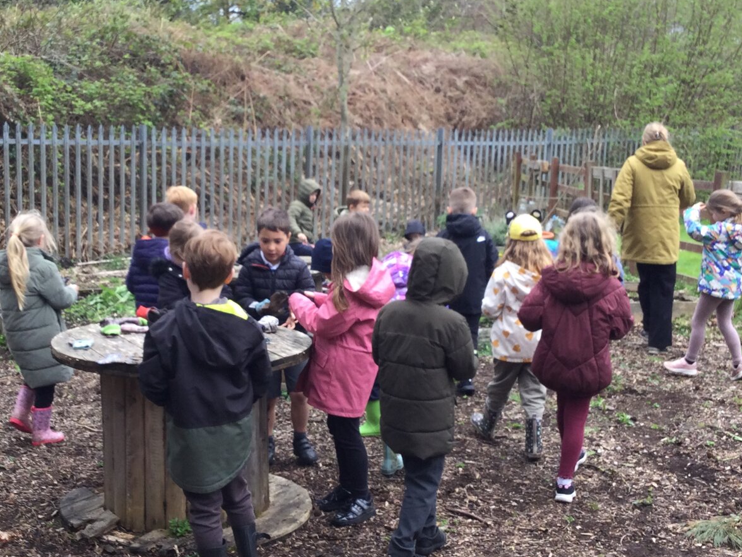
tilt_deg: -13.6
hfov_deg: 35.5
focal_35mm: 54
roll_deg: +0.8
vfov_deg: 27.0
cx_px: 323
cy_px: 318
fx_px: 1157
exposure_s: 1/100
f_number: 2.4
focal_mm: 3.3
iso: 32
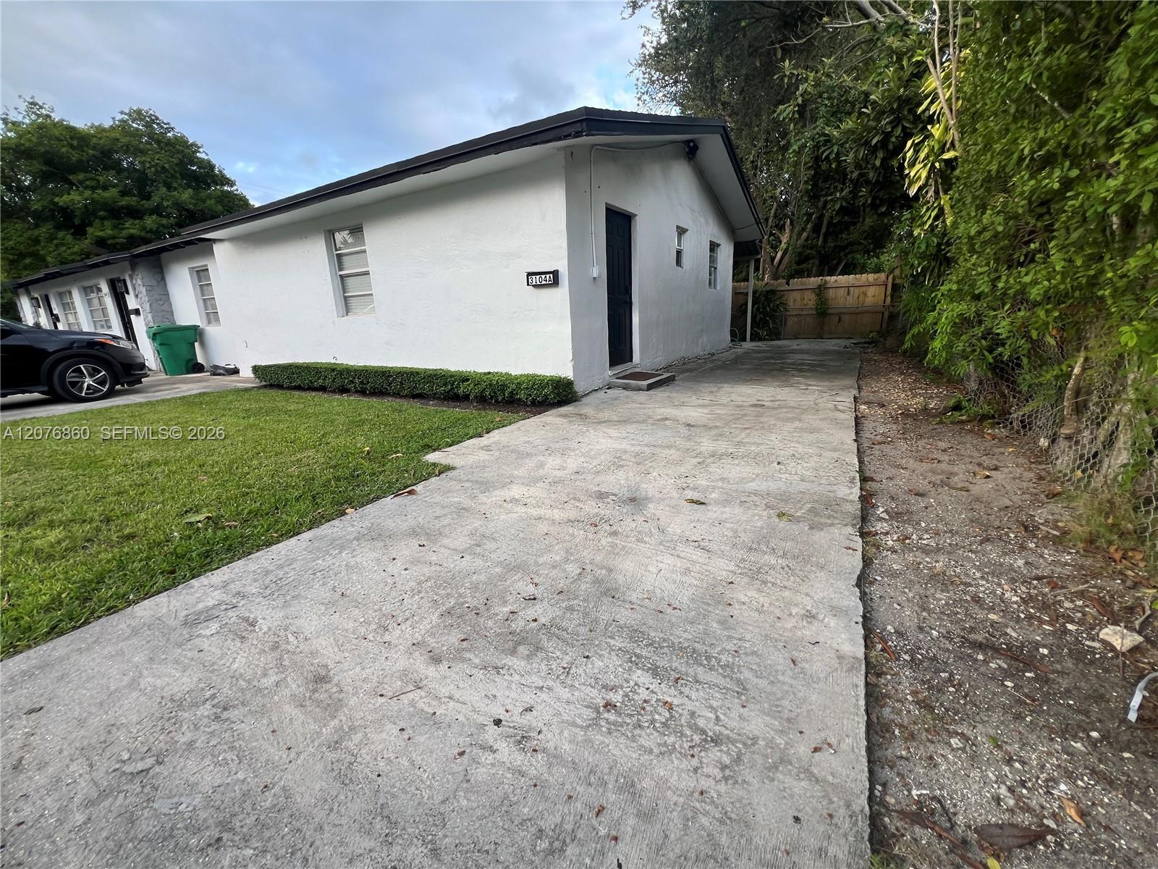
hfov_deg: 106.2
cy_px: 434
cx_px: 579
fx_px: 435
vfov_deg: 89.9
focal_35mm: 13
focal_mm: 1.57
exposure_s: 1/164
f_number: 1.8
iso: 32
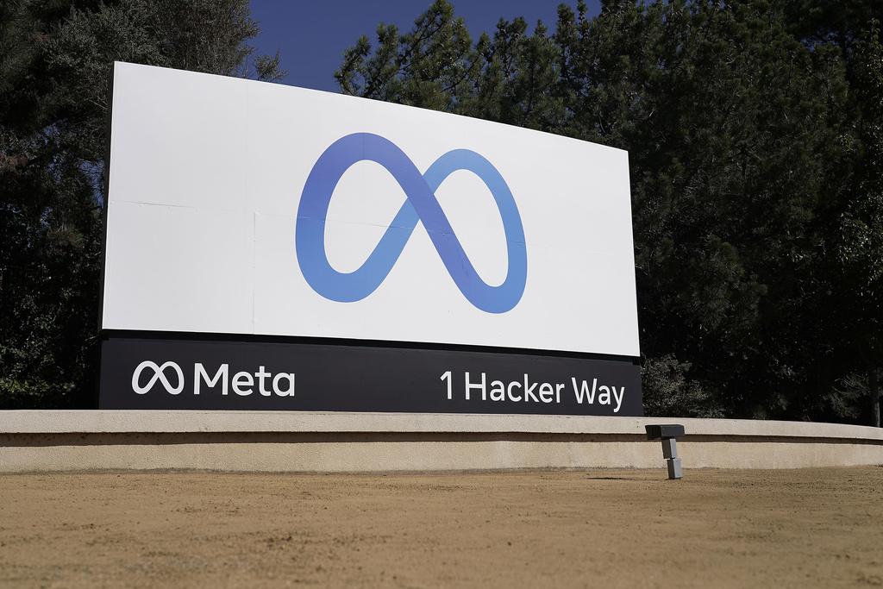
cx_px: 442
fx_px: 908
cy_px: 294
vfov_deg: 36.0
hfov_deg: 51.9
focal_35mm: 37
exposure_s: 1/800
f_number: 6.3
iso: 100
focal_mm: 37
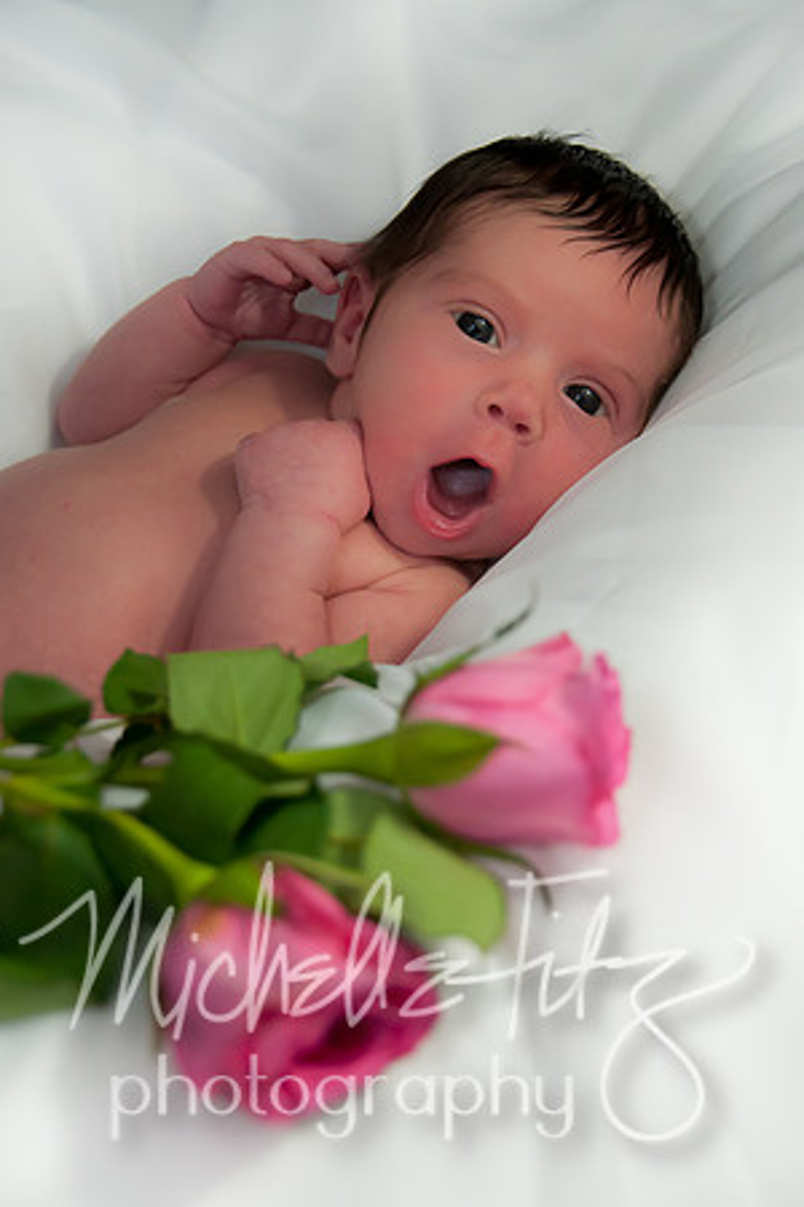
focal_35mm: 54
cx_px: 402
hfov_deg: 25.1
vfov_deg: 36.9
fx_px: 1809
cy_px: 604
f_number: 5
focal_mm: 36
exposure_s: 1/125
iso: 1250
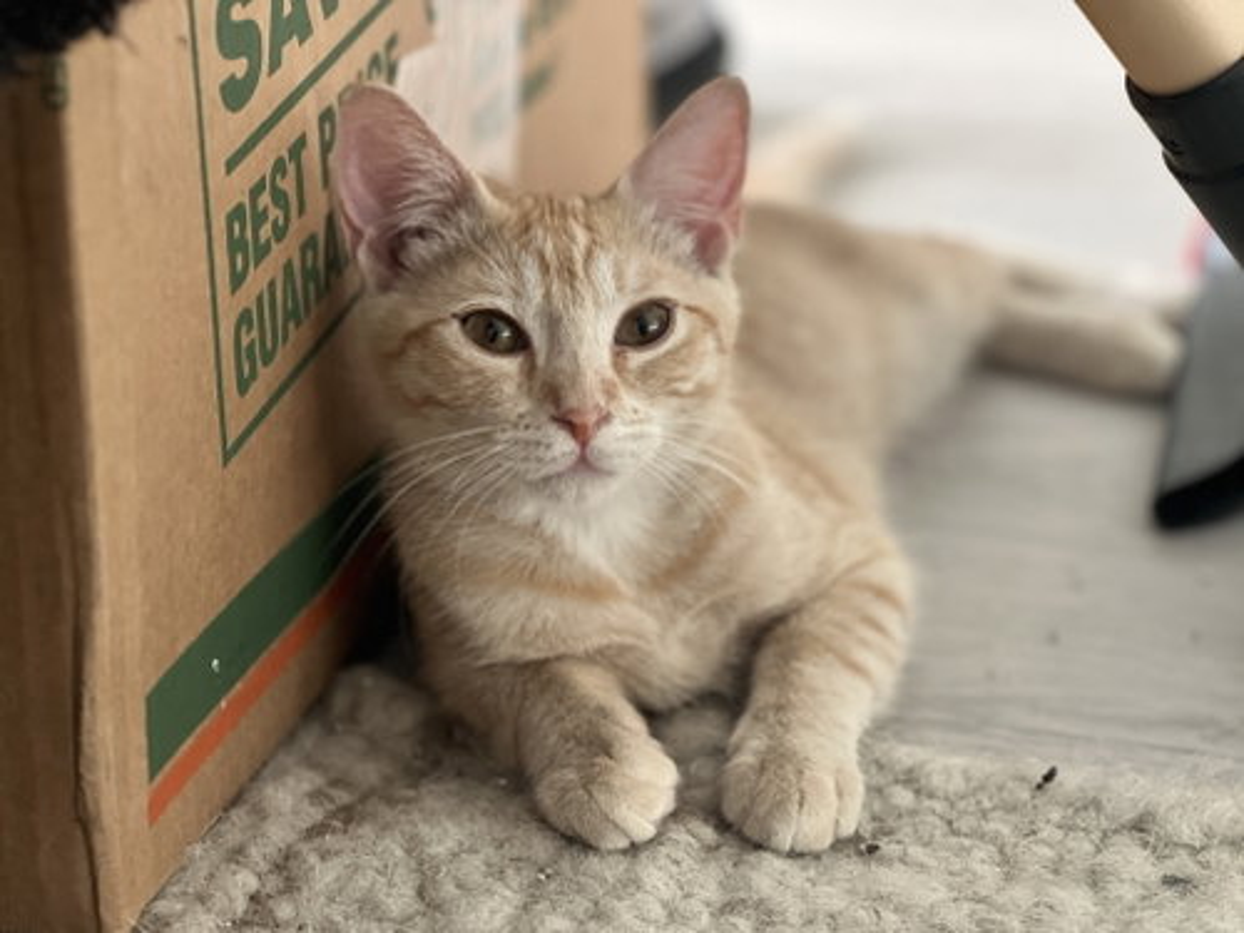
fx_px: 2767
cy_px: 466
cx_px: 622
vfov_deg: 19.1
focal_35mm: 77
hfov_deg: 25.3
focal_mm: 9
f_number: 2.8
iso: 250
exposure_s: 1/40
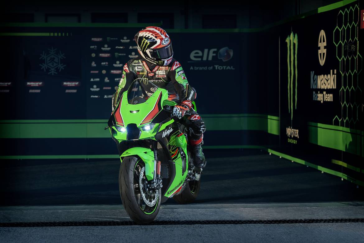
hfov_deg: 18.4
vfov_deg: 12.3
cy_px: 122
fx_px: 1122
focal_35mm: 111
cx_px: 182
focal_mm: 111
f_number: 5
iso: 1000
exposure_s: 1/640
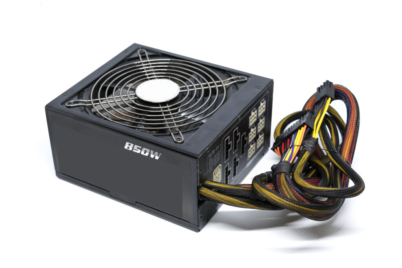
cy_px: 134
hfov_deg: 33.4
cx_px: 201
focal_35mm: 60
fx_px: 670
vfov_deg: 22.6
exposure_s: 1/3
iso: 100
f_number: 9
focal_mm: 60
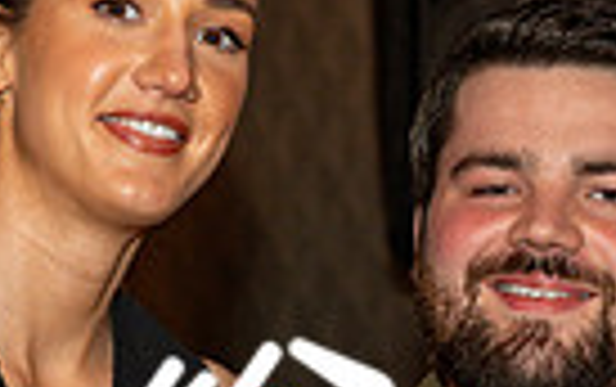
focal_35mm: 204
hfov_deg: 10.3
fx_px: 3429
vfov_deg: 6.4
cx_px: 274
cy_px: 529
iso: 500
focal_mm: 46
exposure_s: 1/125
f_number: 3.5
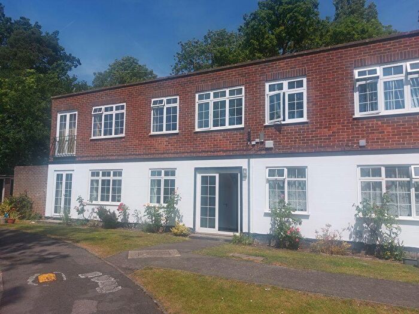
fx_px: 303
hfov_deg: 69.4
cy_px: 157
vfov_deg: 54.9
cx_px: 210
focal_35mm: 25
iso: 25
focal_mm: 5.23
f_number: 1.8
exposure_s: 1/2022
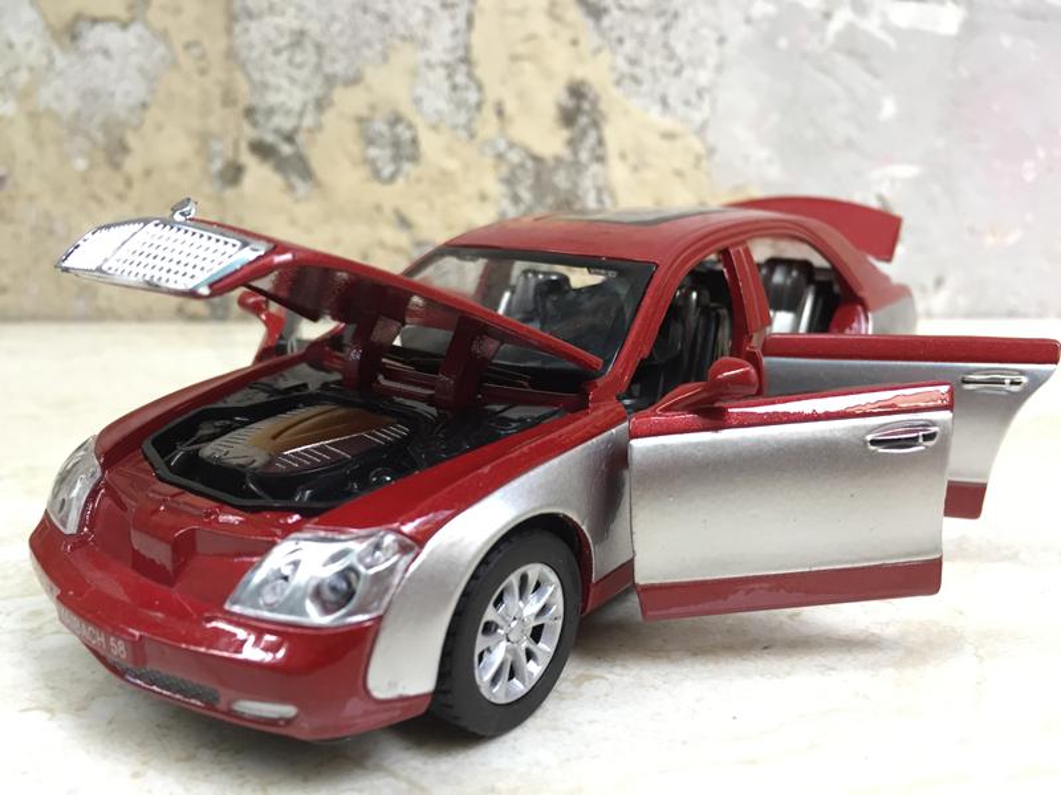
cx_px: 530
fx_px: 889
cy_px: 398
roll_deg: -1.2
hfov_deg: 61.7
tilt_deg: -13.7
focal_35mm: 29
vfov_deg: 48.2
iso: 80
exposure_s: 1/33
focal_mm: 4.15
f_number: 2.2
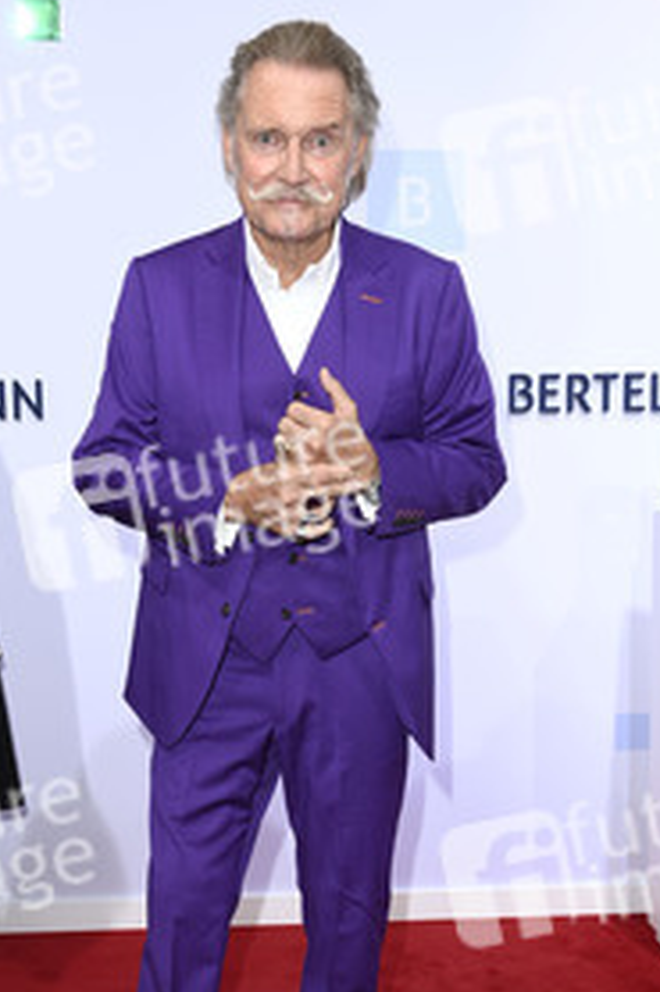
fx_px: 1266
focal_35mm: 46
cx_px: 300
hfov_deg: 29.2
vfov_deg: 42.0
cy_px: 685
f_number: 6.3
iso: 400
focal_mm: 32
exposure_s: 1/250
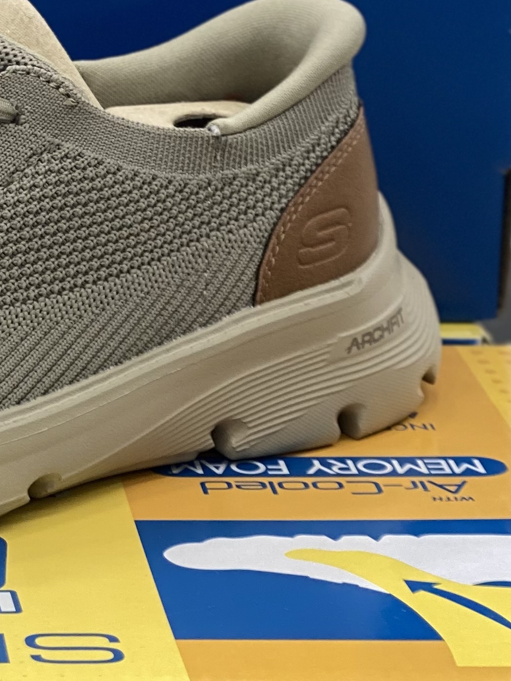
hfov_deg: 9.8
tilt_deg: -9.3
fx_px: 2933
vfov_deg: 13.0
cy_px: -41
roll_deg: -1.1
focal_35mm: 149
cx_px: -87
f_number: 2
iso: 25
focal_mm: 6
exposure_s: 1/100
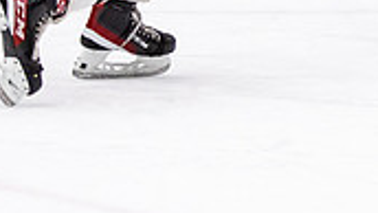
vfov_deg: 2.0
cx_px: 652
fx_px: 6148
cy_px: -290
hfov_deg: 3.5
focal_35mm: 613
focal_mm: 95
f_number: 2.8
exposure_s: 1/640
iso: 2000
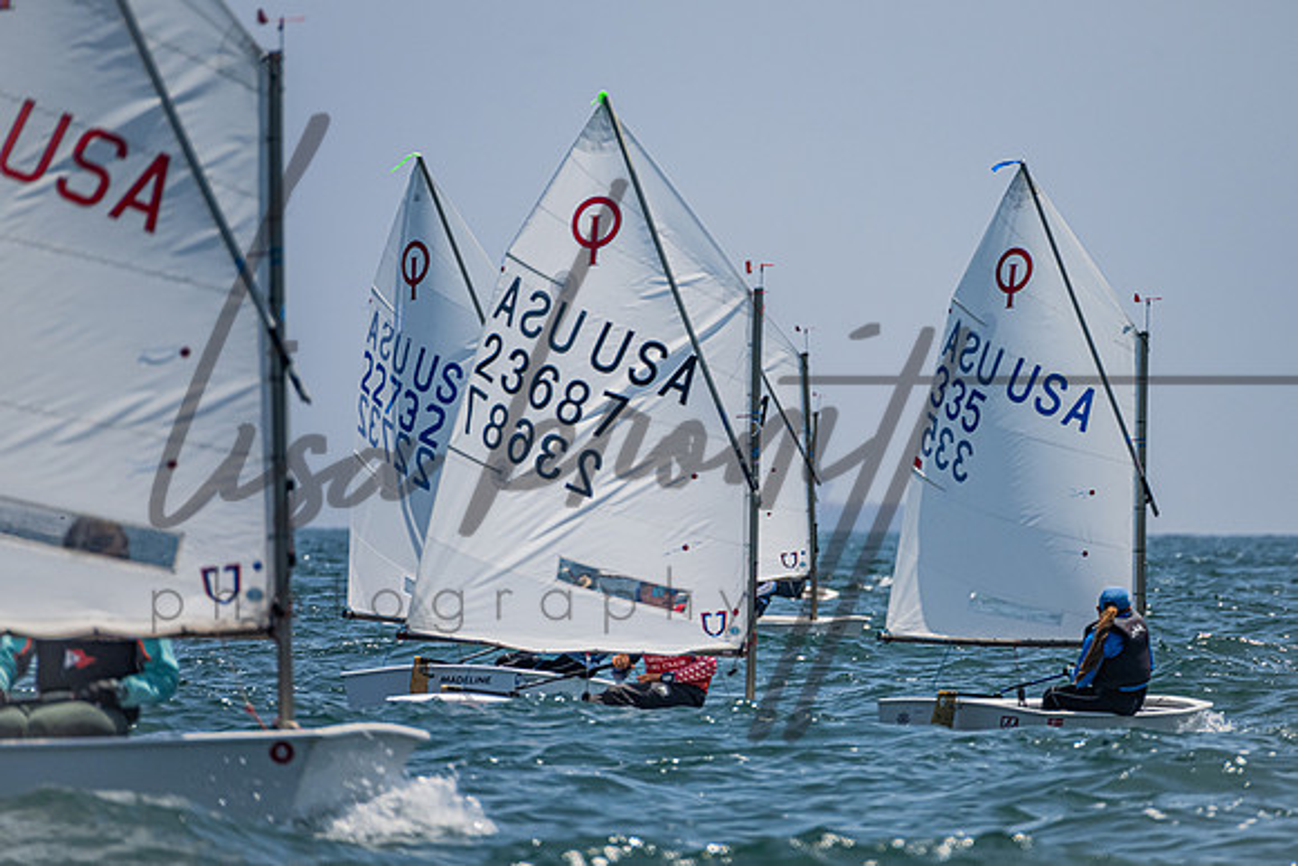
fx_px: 18316
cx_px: 771
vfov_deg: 2.7
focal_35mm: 508
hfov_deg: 4.1
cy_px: 352
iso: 500
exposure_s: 1/3200
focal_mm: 400
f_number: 8
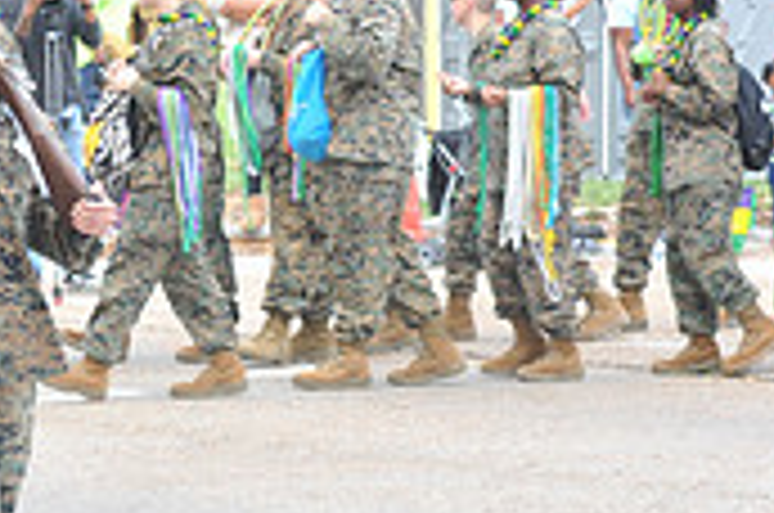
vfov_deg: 5.1
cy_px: 99
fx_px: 5794
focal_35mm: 270
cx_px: -482
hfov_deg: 7.5
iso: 250
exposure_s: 1/80
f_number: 7.1
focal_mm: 80
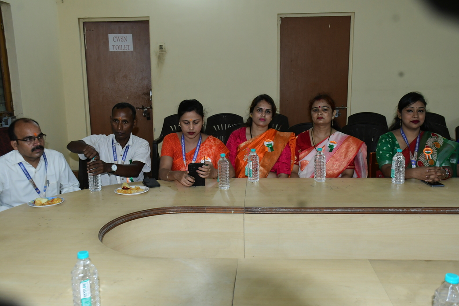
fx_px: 459
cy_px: 153
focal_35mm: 36
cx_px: 230
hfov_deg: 53.1
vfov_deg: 36.9
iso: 1600
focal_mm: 24
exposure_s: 1/50
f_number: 5.6
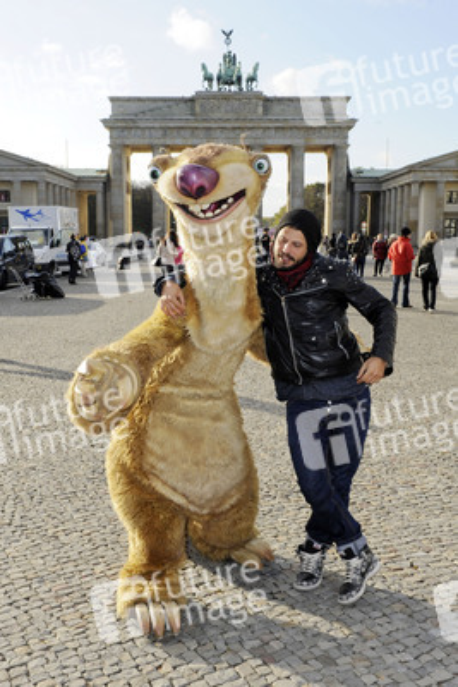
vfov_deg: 53.1
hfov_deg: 36.9
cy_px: 344
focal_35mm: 36
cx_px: 229
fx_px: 686
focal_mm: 36
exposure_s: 1/320
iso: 500
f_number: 11
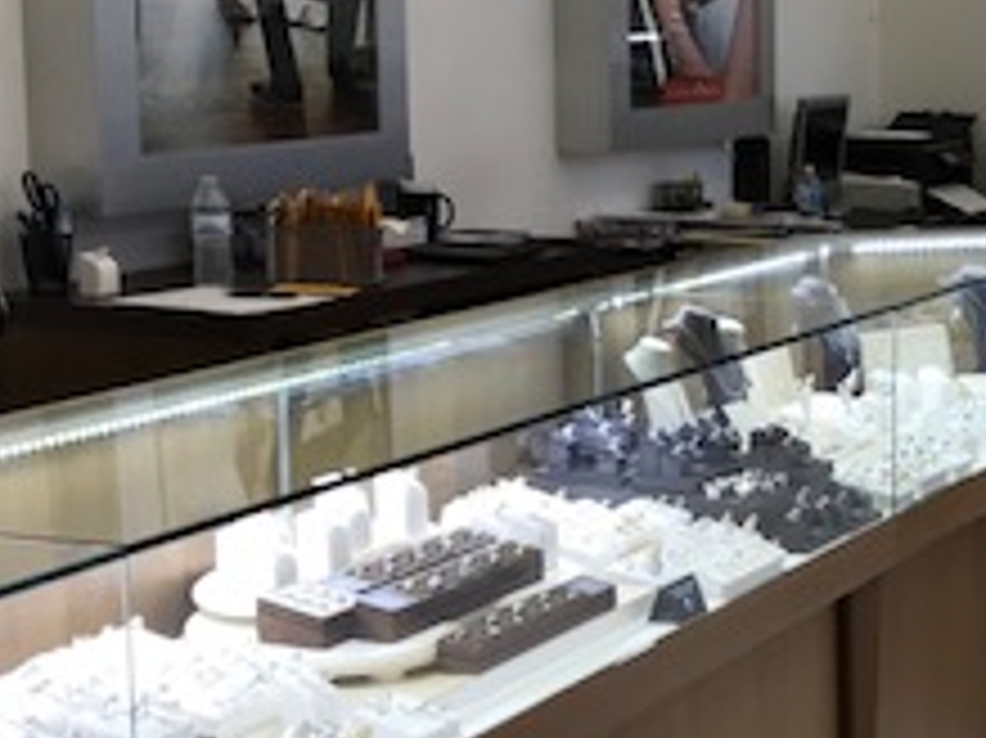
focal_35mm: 82
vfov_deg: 18.0
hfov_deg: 22.0
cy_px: 310
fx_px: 2334
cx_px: 1184
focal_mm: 3.99
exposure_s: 1/120
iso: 32
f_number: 1.8
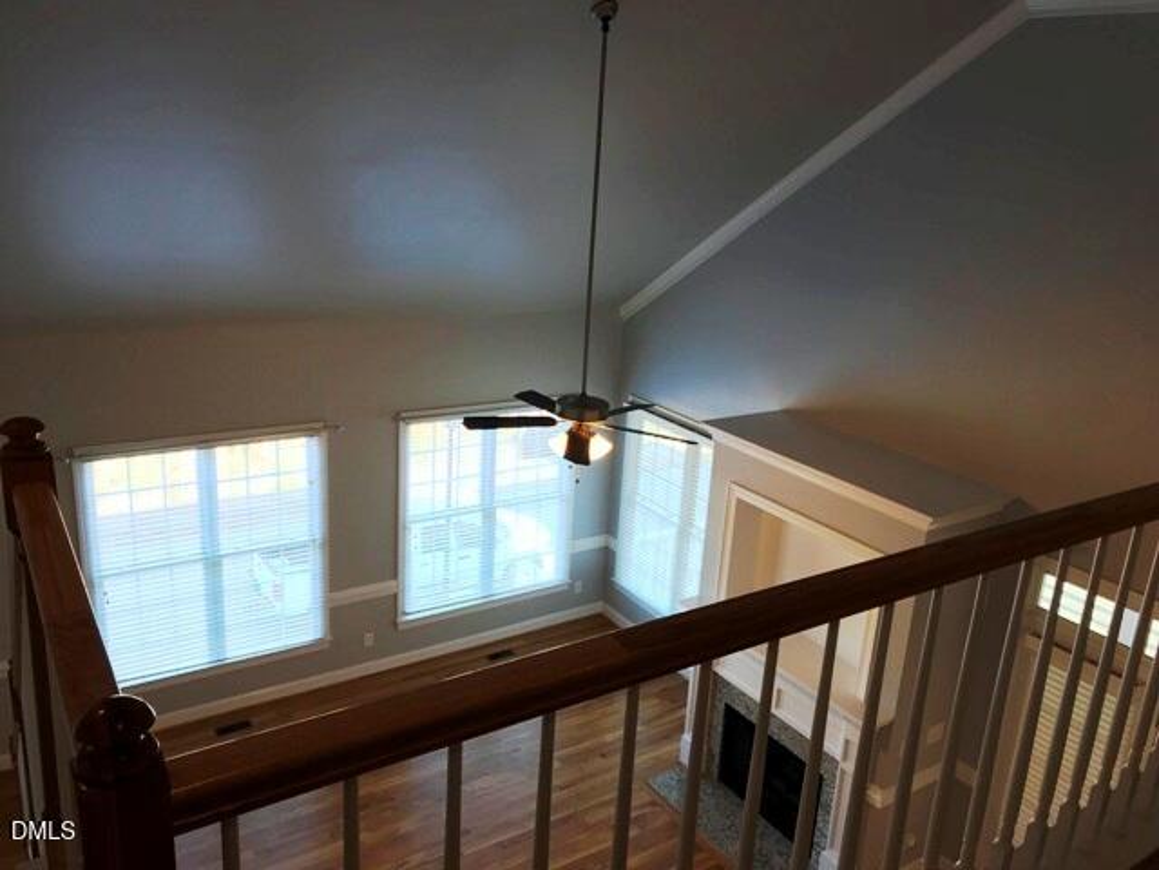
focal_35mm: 28
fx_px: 937
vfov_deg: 49.7
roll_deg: -2.9
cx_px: 580
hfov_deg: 63.4
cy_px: 435
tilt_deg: -17.7
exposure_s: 1/40
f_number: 1.8
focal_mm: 3.99
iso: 25
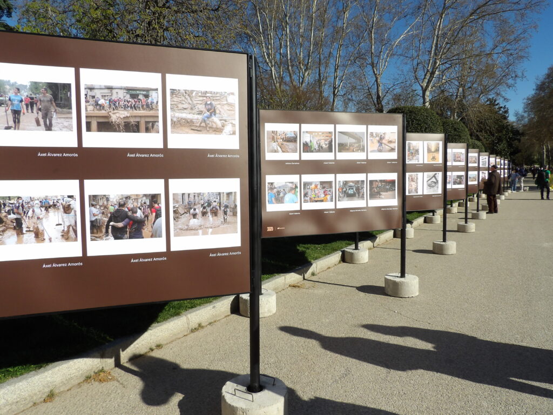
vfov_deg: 56.8
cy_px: 208
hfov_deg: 71.6
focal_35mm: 24
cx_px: 276
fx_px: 383
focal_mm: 4.3
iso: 100
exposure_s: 1/550
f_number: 5.6
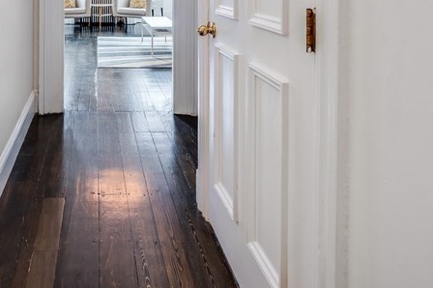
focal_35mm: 32
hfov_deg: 55.2
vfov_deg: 35.6
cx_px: 96
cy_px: -23
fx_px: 385
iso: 100
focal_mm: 14
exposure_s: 1/15
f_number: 8
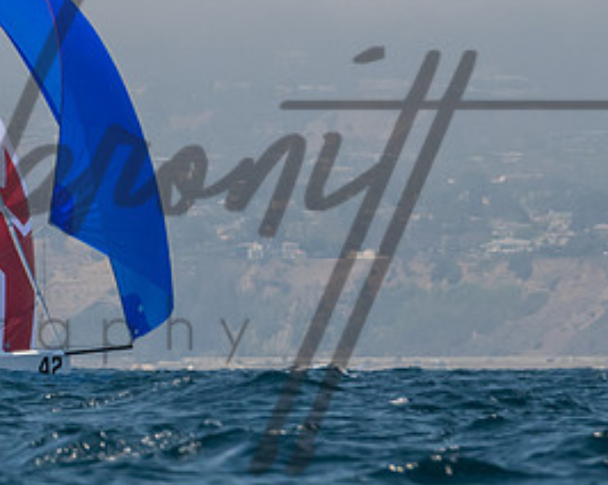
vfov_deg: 1.9
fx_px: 14572
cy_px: 39
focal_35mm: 811
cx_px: 12
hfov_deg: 2.4
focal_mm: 200
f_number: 9
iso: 640
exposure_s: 1/640
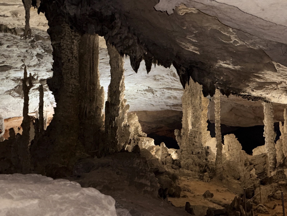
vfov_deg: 30.3
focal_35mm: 48
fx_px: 398
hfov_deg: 39.7
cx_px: 144
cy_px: 108
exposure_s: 1/6
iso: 800
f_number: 1.78
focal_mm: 6.76
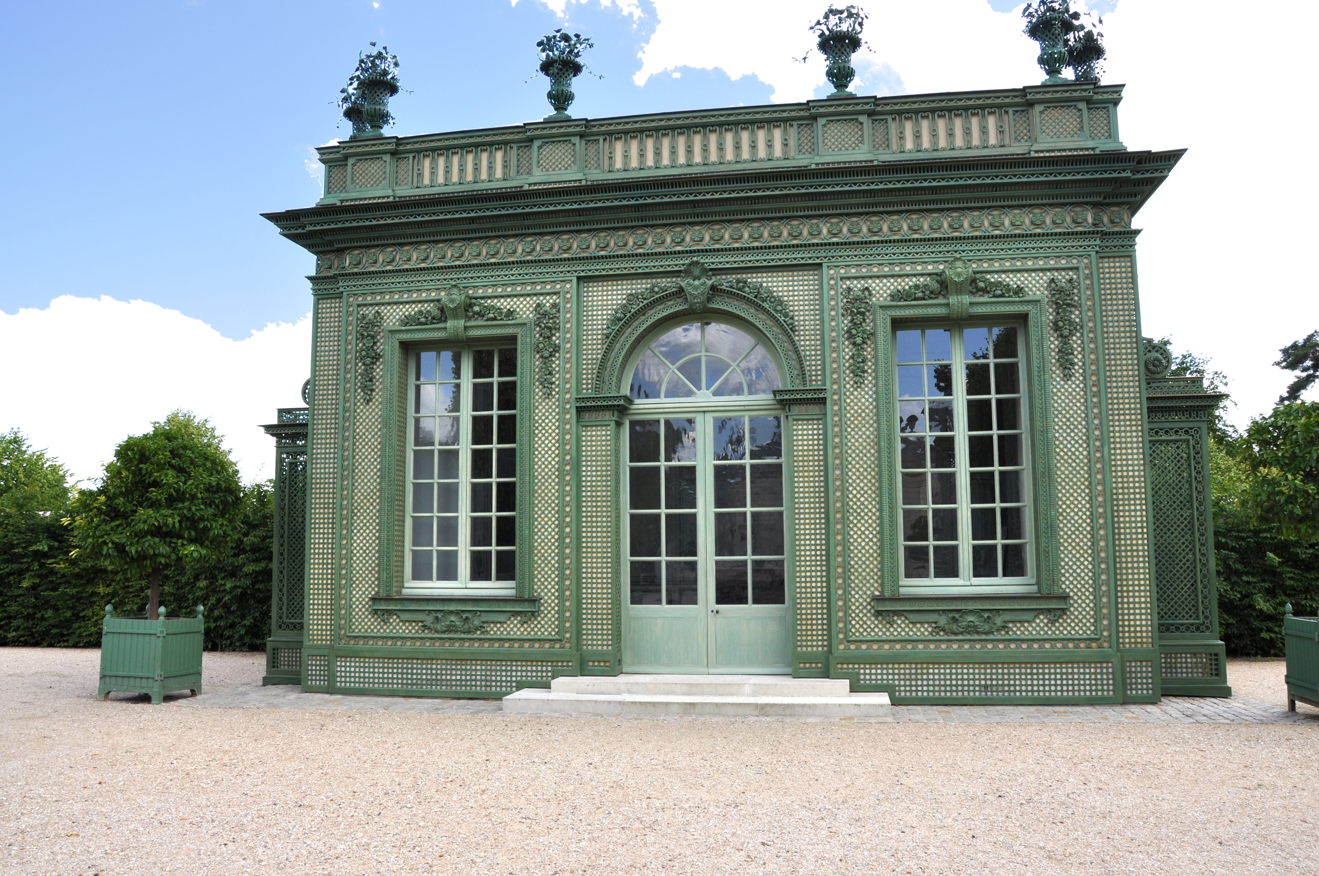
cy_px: 438
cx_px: 660
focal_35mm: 27
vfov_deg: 47.8
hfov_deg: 67.4
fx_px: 988
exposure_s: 1/125
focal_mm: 18
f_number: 11
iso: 200
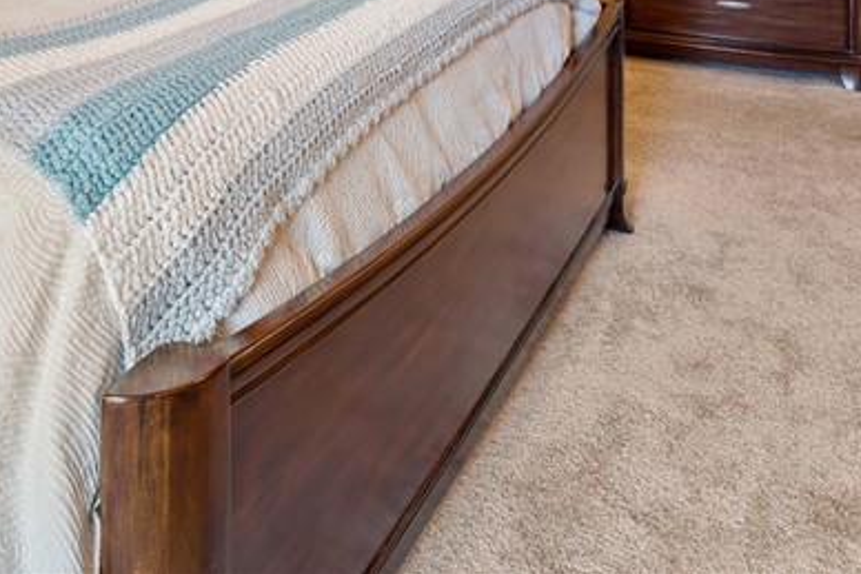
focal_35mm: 42
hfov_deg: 44.9
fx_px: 1005
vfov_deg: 25.9
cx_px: 224
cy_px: -226
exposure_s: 1/1.67
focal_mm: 10
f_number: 9
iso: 200
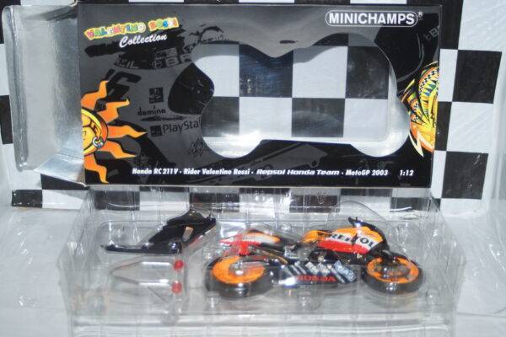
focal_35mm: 52
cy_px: 168
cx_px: 253
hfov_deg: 37.9
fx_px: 738
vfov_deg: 25.8
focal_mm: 35
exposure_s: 1/100
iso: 250
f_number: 4
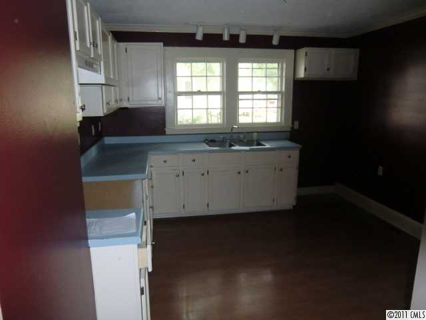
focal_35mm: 24
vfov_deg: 56.8
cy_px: 160
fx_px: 295
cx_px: 213
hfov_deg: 71.6
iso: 400
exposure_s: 1/30
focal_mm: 4.3
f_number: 3.2
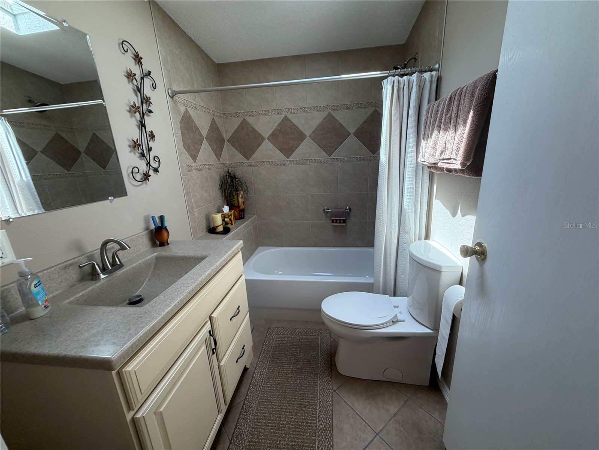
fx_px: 242
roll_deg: +3.1
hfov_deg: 102.1
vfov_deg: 85.7
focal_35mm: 14
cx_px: 300
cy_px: 225
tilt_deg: -14.1
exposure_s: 1/120
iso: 160
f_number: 2.2
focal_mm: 2.22
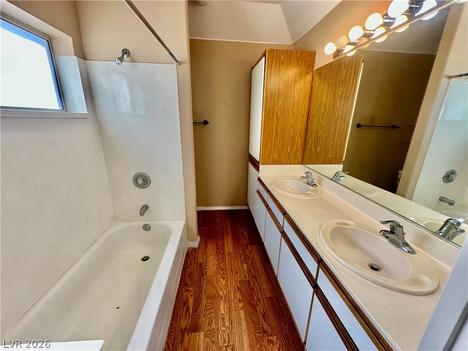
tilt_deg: -17.1
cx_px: 234
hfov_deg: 102.1
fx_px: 189
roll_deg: -0.9
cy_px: 176
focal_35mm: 14
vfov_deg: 85.7
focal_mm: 2.22
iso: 80
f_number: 2.2
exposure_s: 1/120
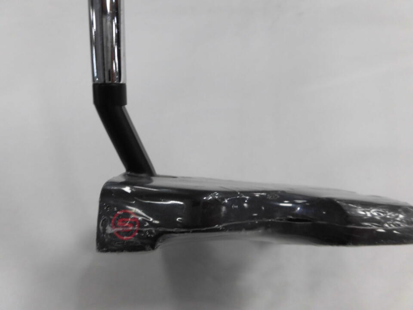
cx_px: 206
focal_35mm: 24
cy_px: 155
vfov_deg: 56.8
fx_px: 286
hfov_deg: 71.6
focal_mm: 4.3
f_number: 3.1
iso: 160
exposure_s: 1/60
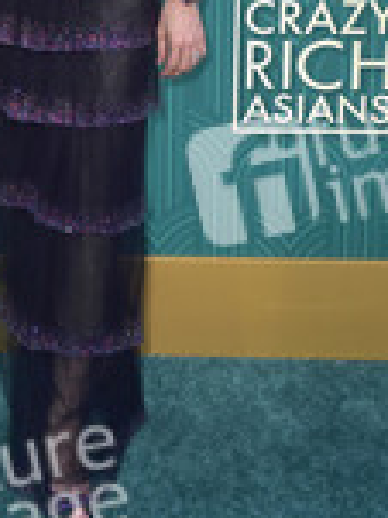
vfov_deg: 19.6
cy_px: -7
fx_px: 1452
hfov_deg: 15.1
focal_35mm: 97
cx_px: 53
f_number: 6.3
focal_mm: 38
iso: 400
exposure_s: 1/250
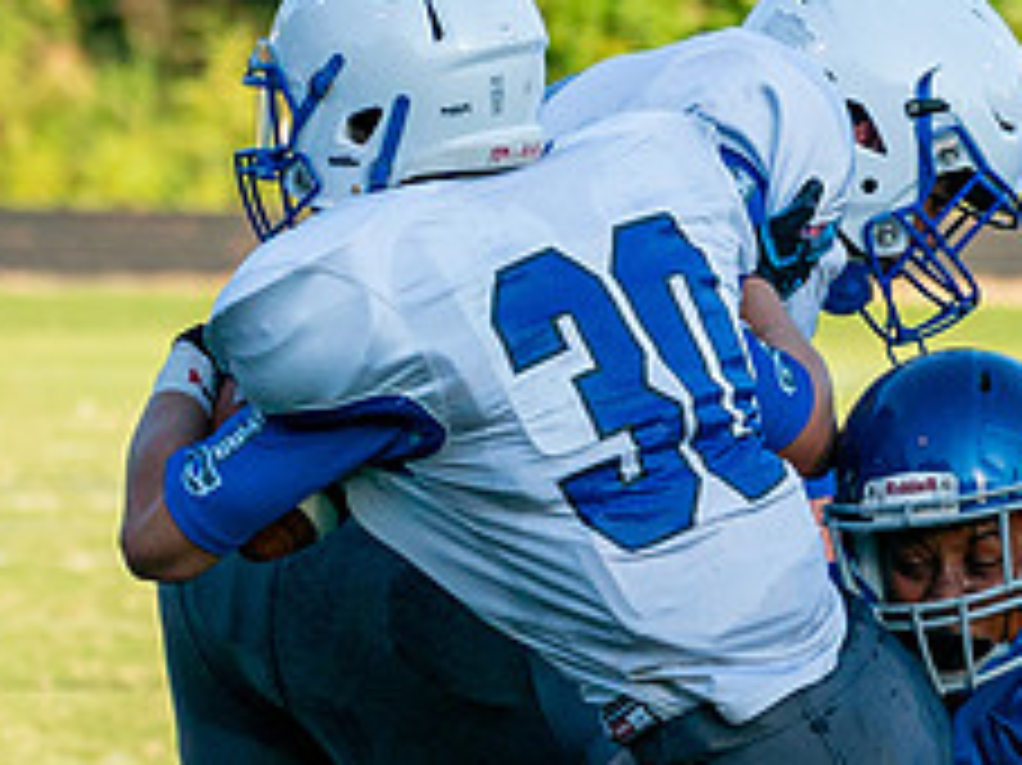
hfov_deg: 2.1
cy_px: 848
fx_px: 27295
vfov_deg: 1.6
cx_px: 1245
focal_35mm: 925
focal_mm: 185
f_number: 5.6
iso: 500
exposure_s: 1/1000
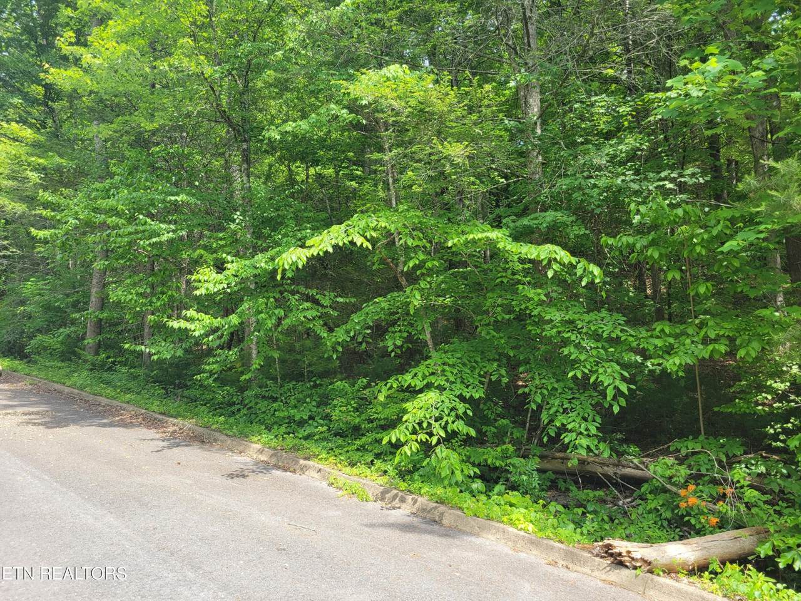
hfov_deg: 67.3
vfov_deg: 53.1
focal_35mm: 26
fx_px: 602
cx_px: 400
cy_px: 300
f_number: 1.8
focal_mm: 5.4
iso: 40
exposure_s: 1/458
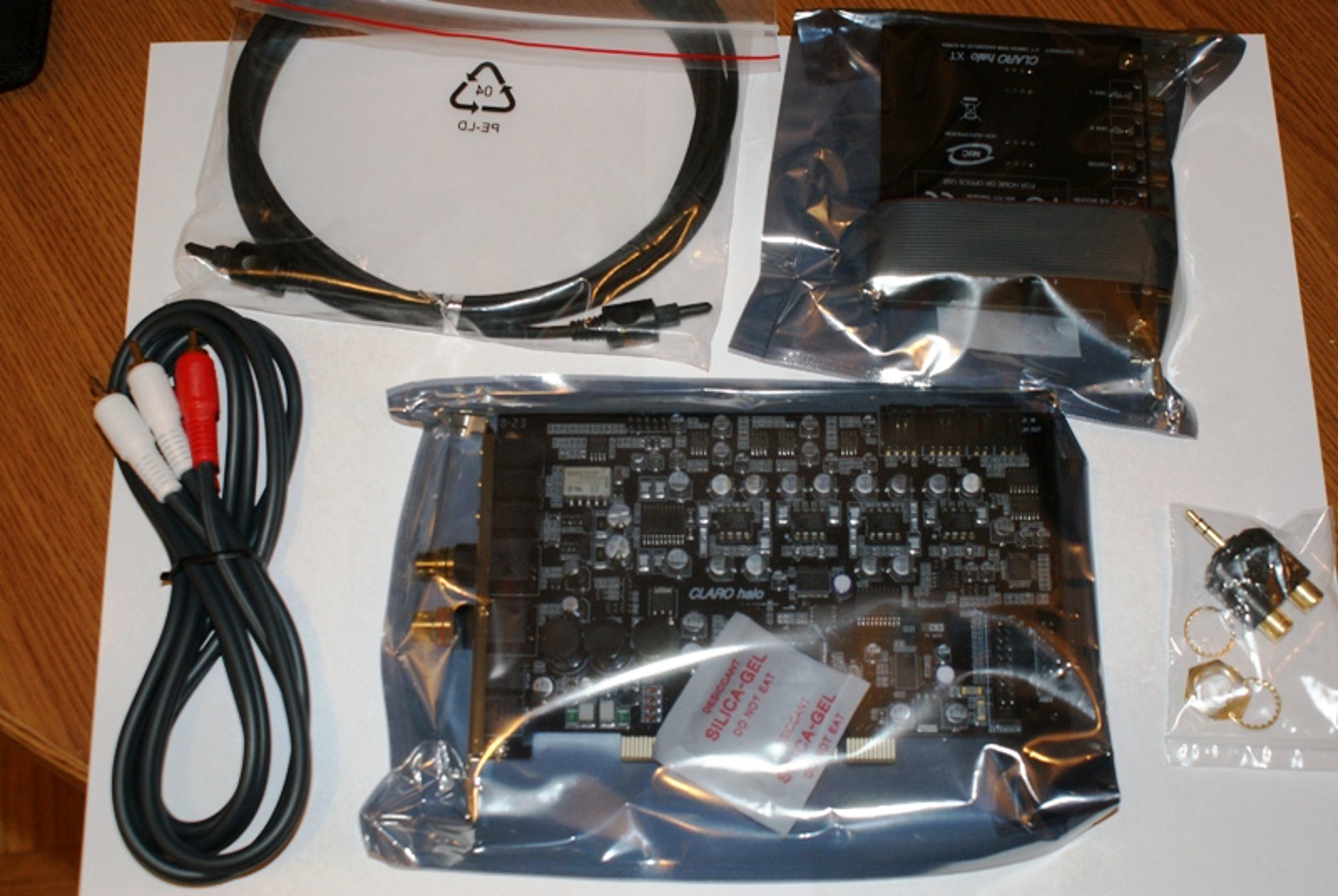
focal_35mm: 45
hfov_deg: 43.5
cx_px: 669
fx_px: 1675
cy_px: 448
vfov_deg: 30.0
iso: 400
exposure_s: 1/60
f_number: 5.6
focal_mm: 30
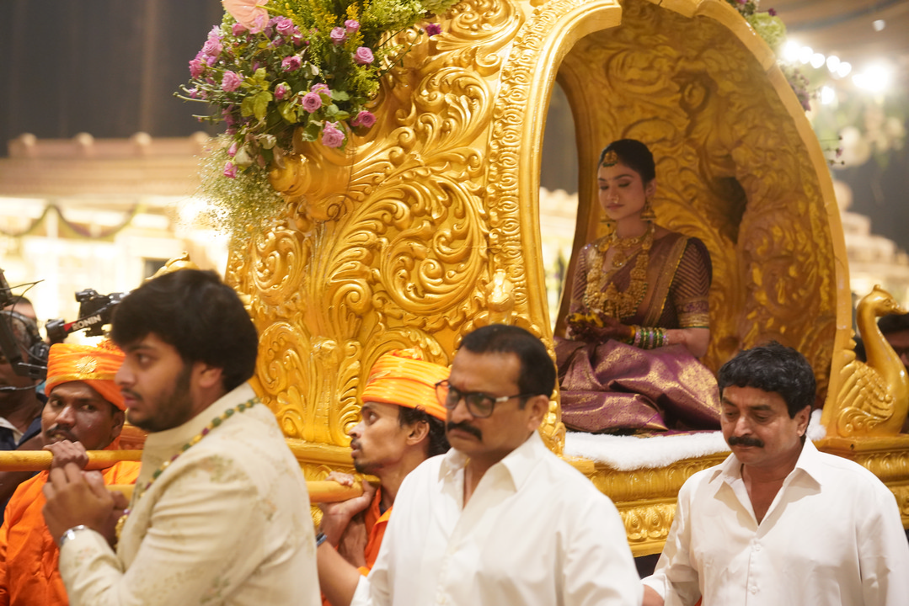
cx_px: 454
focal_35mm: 85
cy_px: 303
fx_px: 2147
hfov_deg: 23.9
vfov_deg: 16.1
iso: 3200
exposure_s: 1/100
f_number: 3.2
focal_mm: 85
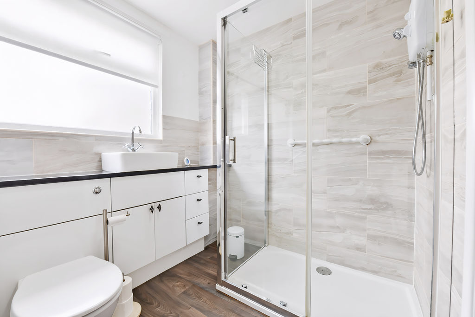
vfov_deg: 77.3
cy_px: 158
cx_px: 238
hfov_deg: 100.4
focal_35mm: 15
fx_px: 198
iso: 250
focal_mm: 15
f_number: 9
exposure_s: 1/80
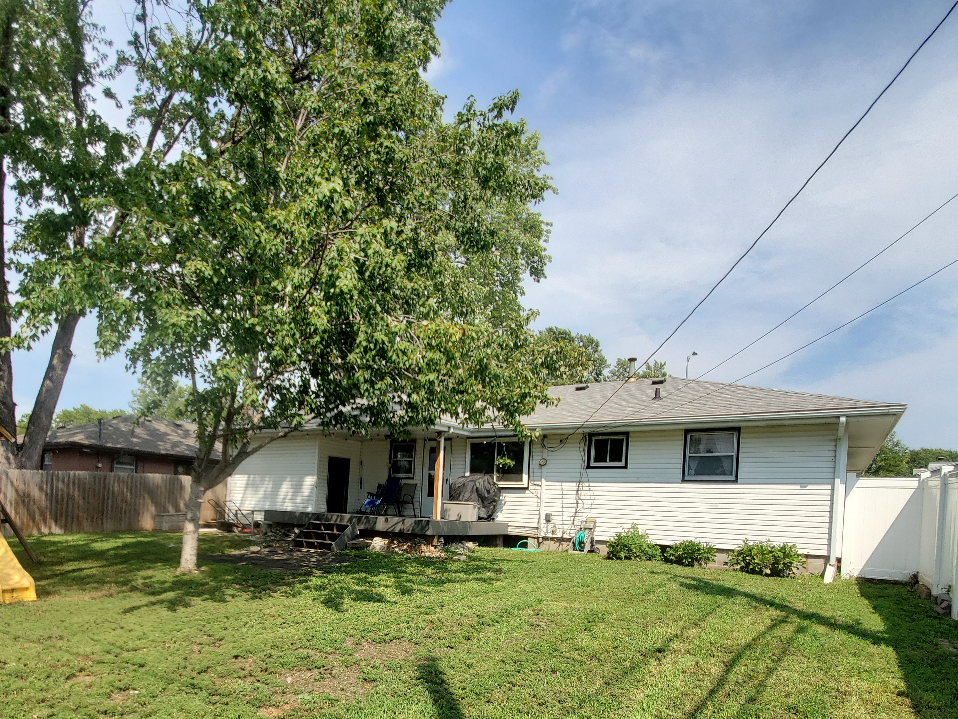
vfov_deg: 63.3
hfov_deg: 80.9
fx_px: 553
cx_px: 391
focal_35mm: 20
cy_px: 509
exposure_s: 1/965
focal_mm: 1.8
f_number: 2.2
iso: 50
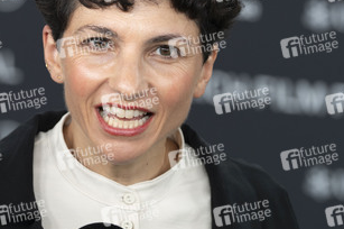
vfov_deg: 4.7
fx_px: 2806
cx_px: 100
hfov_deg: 7.0
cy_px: 73
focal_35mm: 294
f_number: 6.3
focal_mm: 200
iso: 1600
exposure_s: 1/400
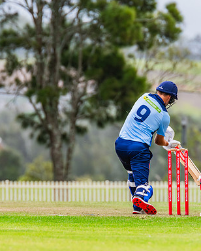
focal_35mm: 881
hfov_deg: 1.8
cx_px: 149
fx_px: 6551
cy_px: 129
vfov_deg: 2.2
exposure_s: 1/1250
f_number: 9
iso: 800
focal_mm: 600
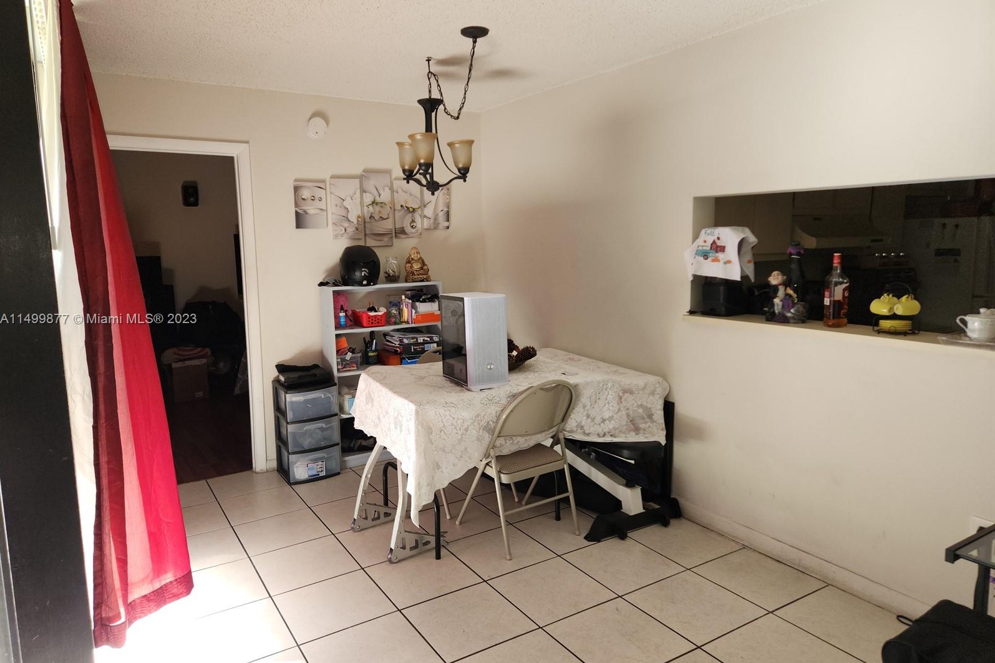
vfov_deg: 53.1
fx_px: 663
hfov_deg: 73.7
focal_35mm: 24
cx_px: 497
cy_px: 320
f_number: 1.8
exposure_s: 1/60
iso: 50
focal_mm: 5.4
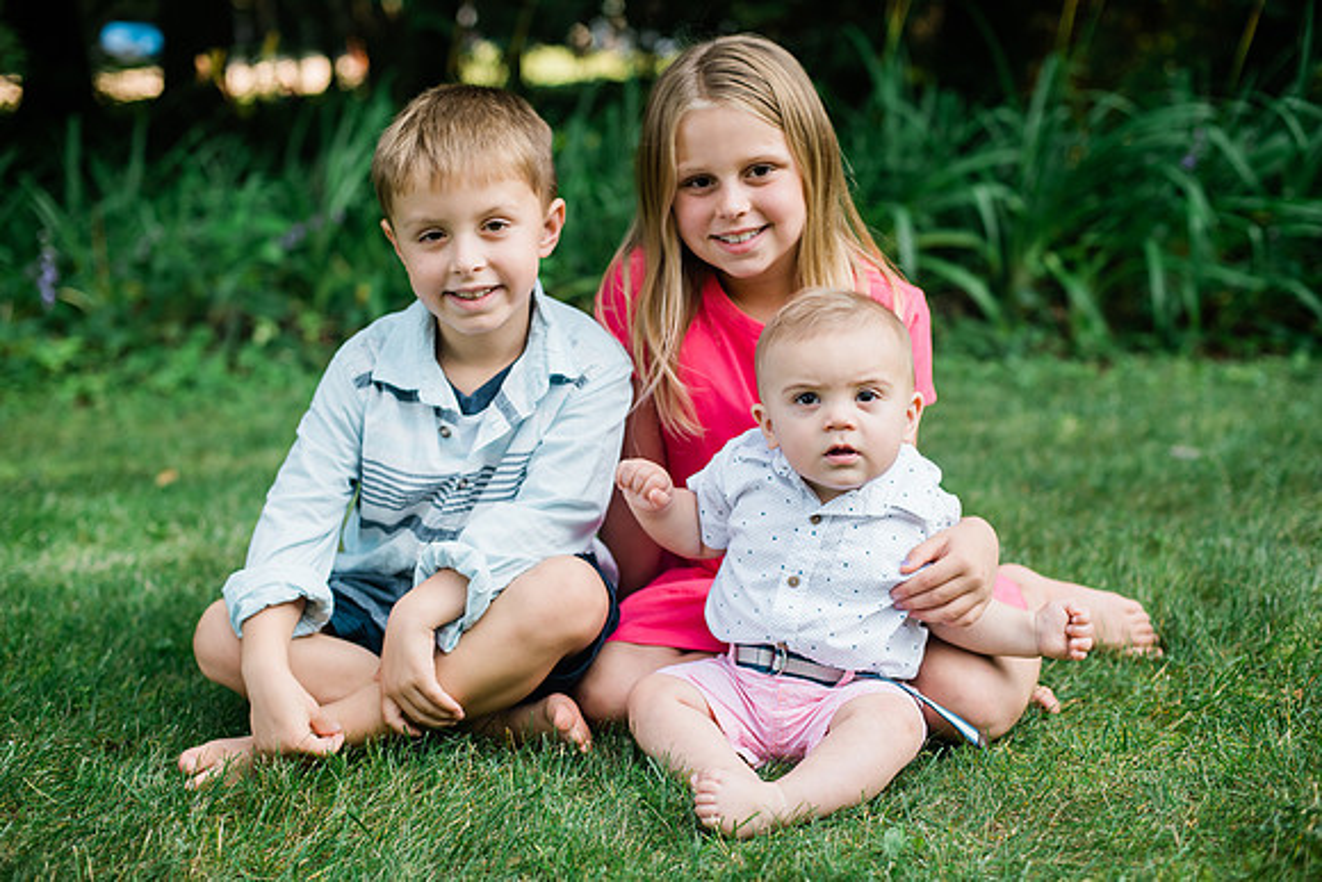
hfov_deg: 39.6
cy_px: 441
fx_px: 1836
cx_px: 661
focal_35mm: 50
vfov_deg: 27.0
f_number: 2.8
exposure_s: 1/400
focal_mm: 50
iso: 200
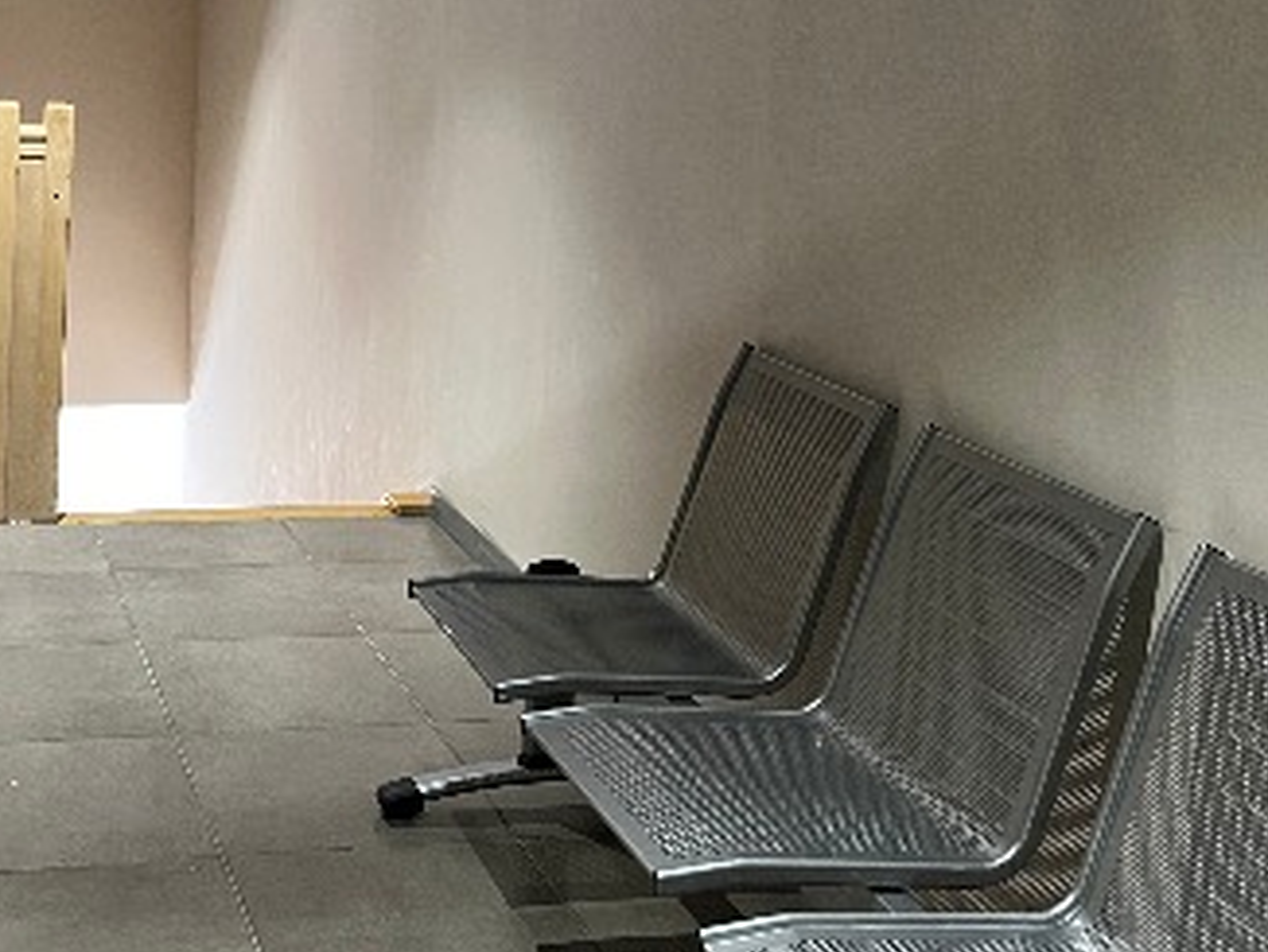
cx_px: 276
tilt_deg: -2.7
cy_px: 120
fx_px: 1870
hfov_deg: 36.4
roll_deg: -1.5
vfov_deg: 27.7
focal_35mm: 51
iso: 500
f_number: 1.6
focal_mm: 5.1
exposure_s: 1/42
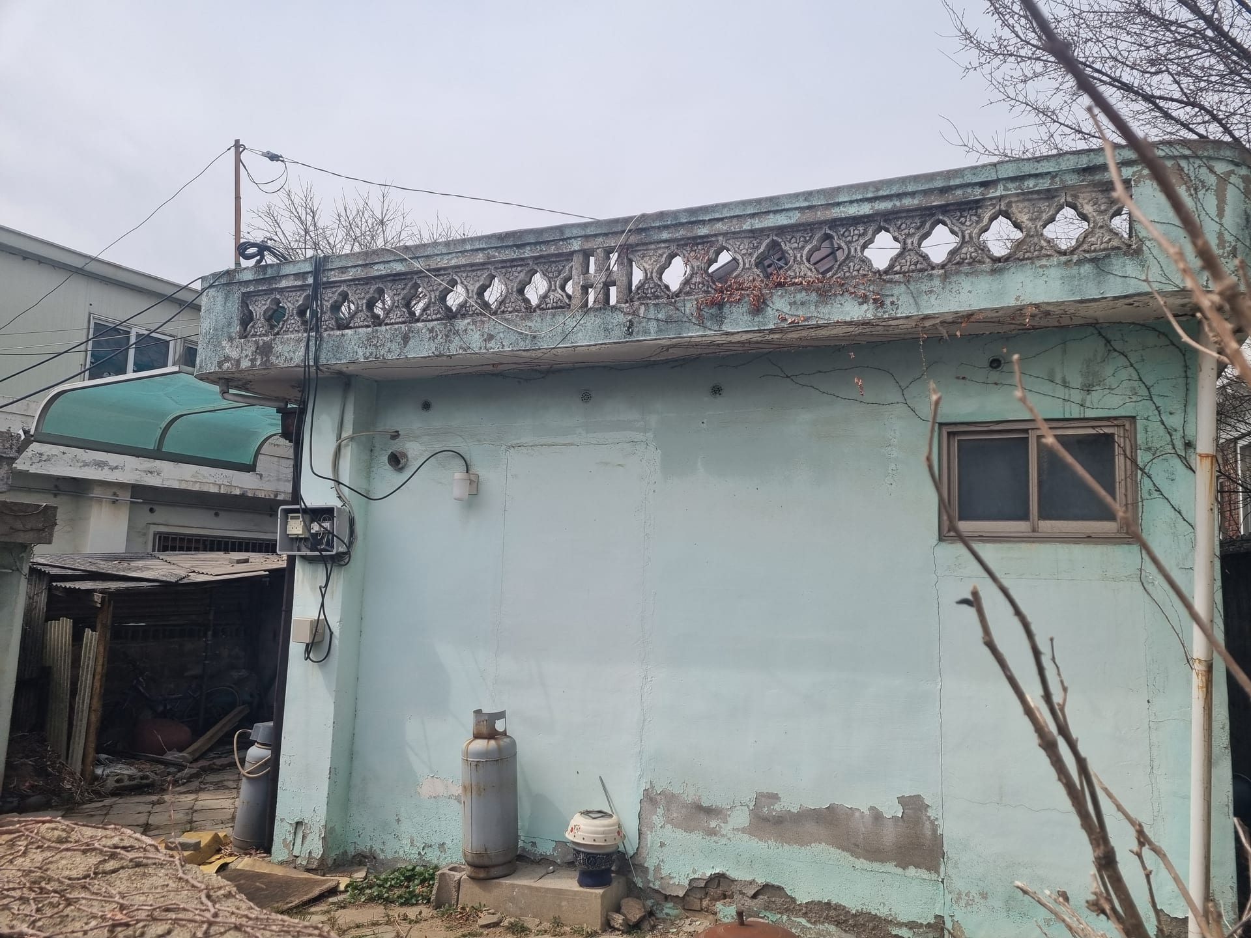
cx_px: 626
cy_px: 469
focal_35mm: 26
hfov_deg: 67.3
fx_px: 940
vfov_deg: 53.1
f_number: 1.8
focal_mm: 5.4
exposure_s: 1/3384
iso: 50
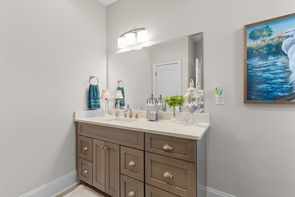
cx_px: 148
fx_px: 123
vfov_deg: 77.3
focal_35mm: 15
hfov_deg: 100.4
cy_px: 98
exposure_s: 1
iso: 100
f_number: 4.5
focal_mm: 10
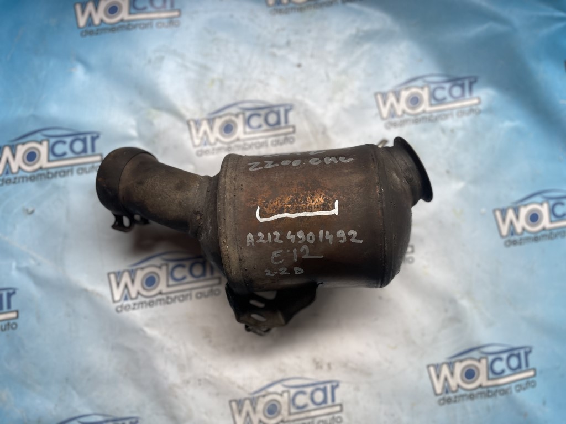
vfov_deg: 53.1
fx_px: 425
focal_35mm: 26
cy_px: 212
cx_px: 283
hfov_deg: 67.3
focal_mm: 5.1
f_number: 1.6
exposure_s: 1/212
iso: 40
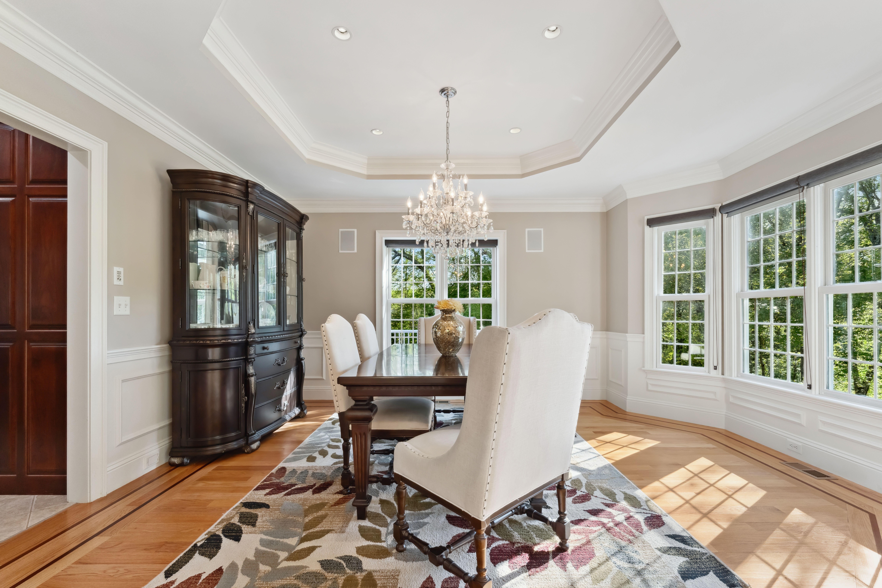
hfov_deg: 100.0
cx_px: 441
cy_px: 294
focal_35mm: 15
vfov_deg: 77.0
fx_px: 370
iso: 1600
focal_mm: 15.1
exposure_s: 1/100
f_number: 11
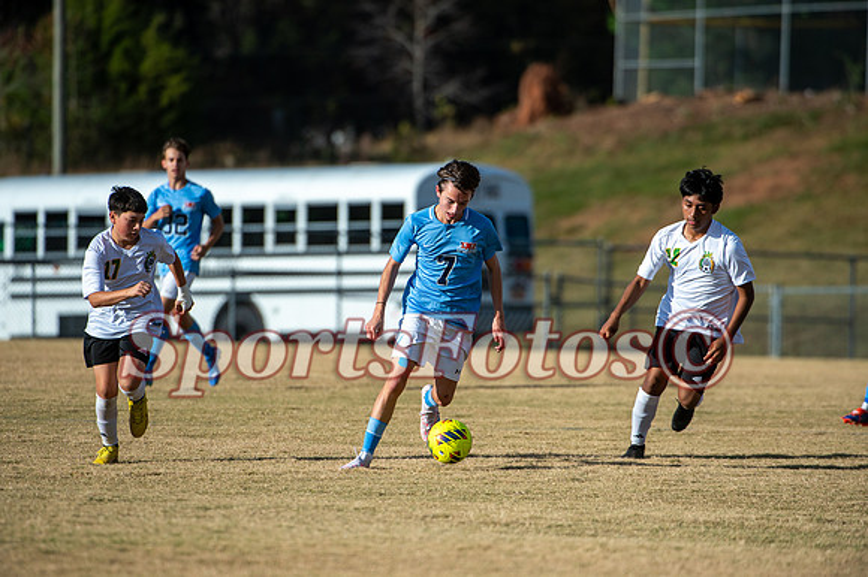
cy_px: 288
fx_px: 9639
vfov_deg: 3.4
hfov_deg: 5.2
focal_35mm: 400
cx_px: 434
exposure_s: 1/2500
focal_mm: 400
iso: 400
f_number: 5
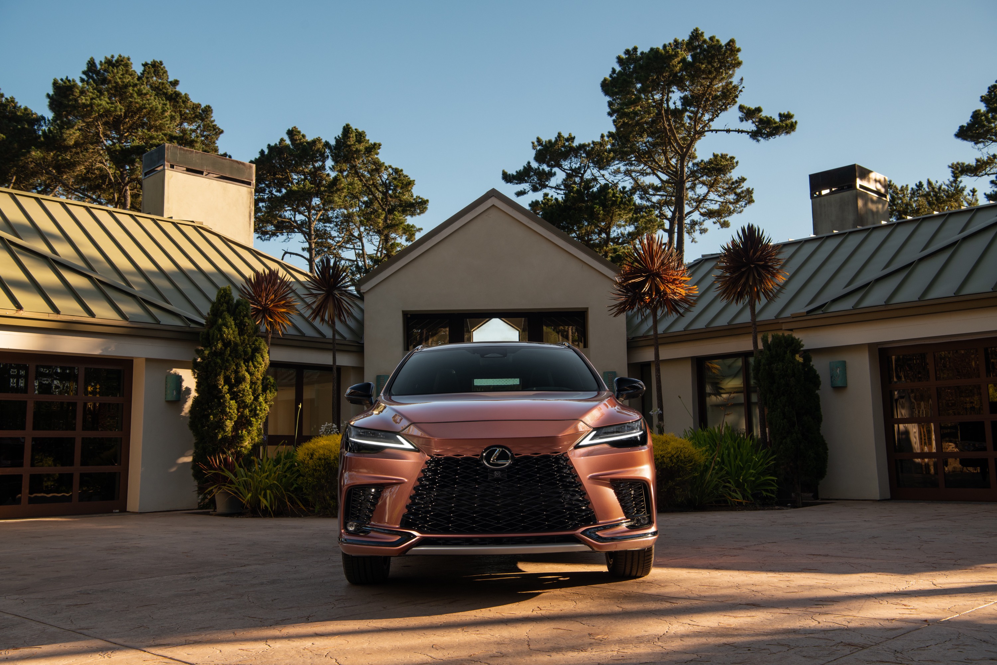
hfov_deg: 53.1
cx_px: 498
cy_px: 332
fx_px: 997
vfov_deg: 36.9
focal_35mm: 36
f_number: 8
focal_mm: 36
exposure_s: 1/40
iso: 200
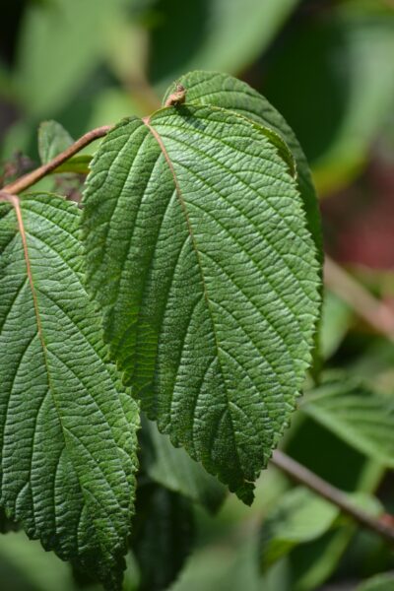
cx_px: 197
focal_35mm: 240
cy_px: 296
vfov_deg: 8.6
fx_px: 3940
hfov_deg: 5.7
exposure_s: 1/500
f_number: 5.6
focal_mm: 160
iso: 250
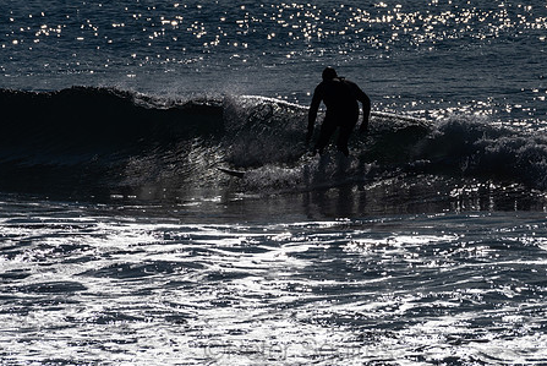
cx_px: 307
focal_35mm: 776
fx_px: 11802
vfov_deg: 1.8
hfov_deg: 2.7
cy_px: 141
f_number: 18
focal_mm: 500
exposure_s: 1/1000
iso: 64
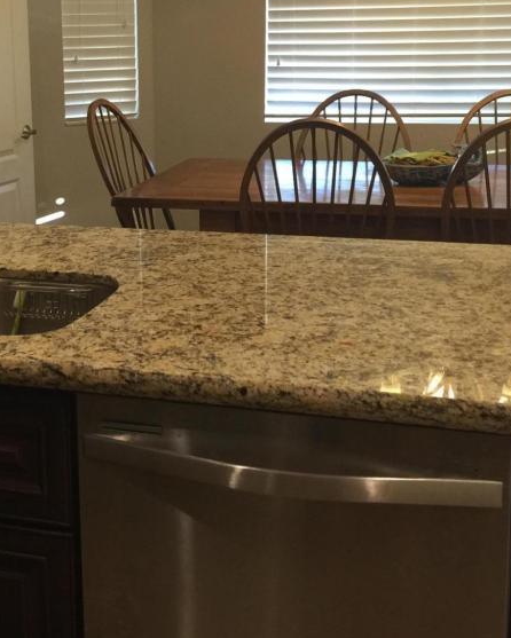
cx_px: 143
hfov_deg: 28.8
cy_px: 211
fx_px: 982
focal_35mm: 52
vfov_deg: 35.6
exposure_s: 1/17
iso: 64
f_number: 2.2
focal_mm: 4.15
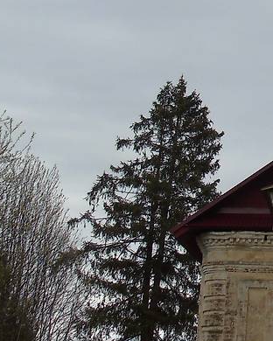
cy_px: 71
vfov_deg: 21.7
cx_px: 392
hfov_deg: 16.3
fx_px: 879
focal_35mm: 87
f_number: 3.6
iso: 80
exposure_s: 1/500
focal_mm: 5.2
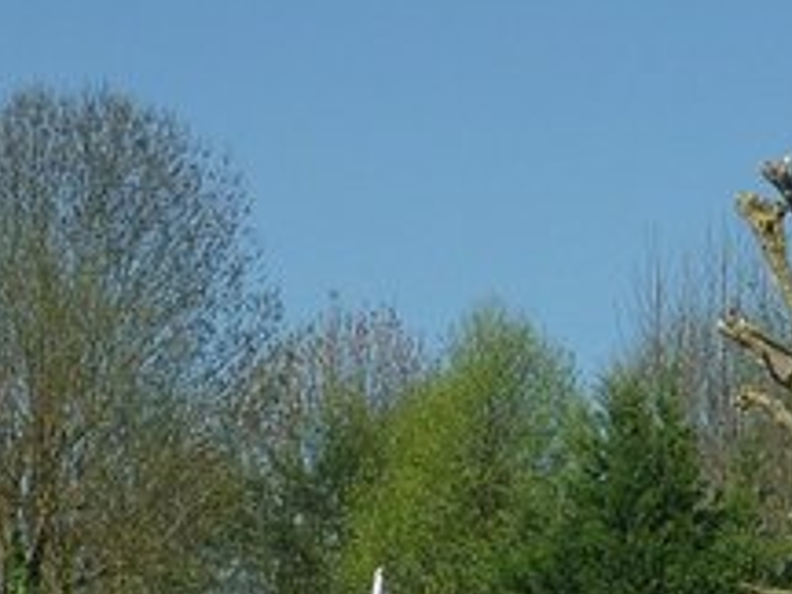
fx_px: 4782
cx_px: 257
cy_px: 777
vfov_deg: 7.0
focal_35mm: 209
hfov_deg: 9.5
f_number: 4.3
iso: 80
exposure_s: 1/640
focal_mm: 7.8
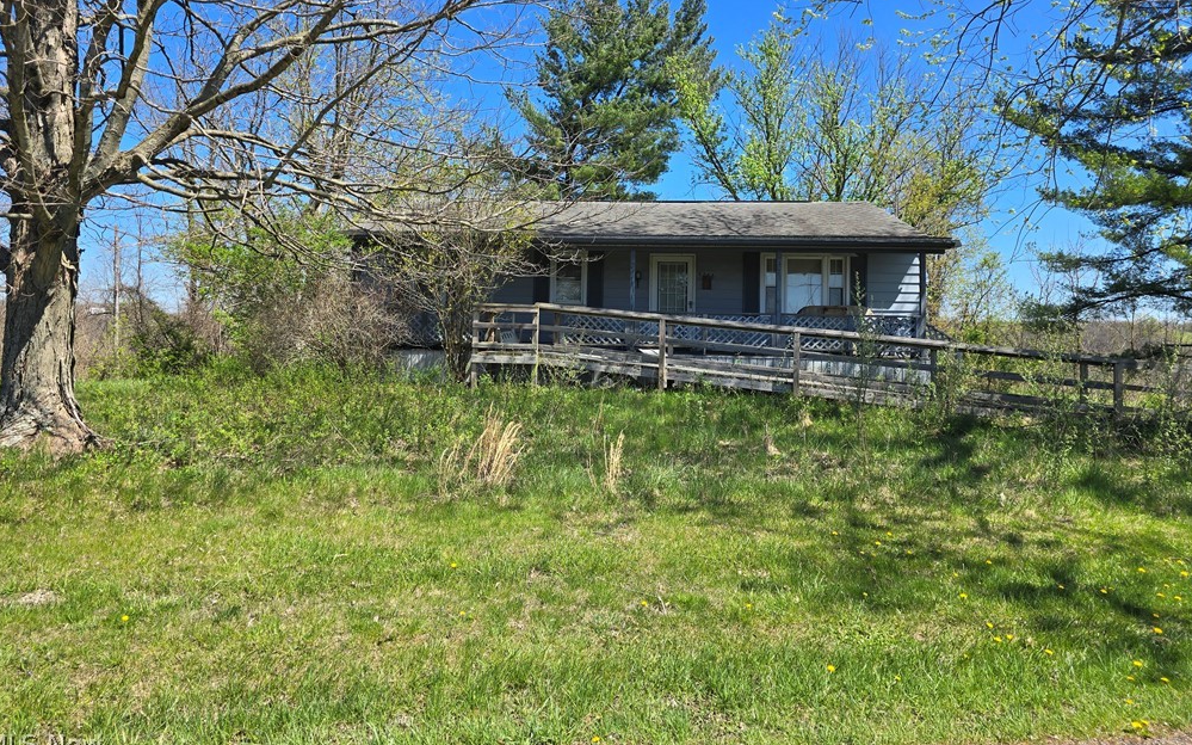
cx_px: 589
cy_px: 306
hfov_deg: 72.6
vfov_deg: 49.0
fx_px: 812
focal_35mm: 25
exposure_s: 1/528
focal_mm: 6.3
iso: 12
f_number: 1.7
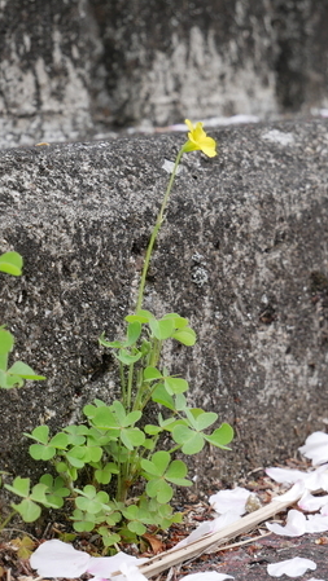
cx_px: 165
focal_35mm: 102
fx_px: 1575
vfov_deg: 20.9
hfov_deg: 11.9
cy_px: 290
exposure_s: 1/160
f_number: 6.3
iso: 200
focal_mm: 35
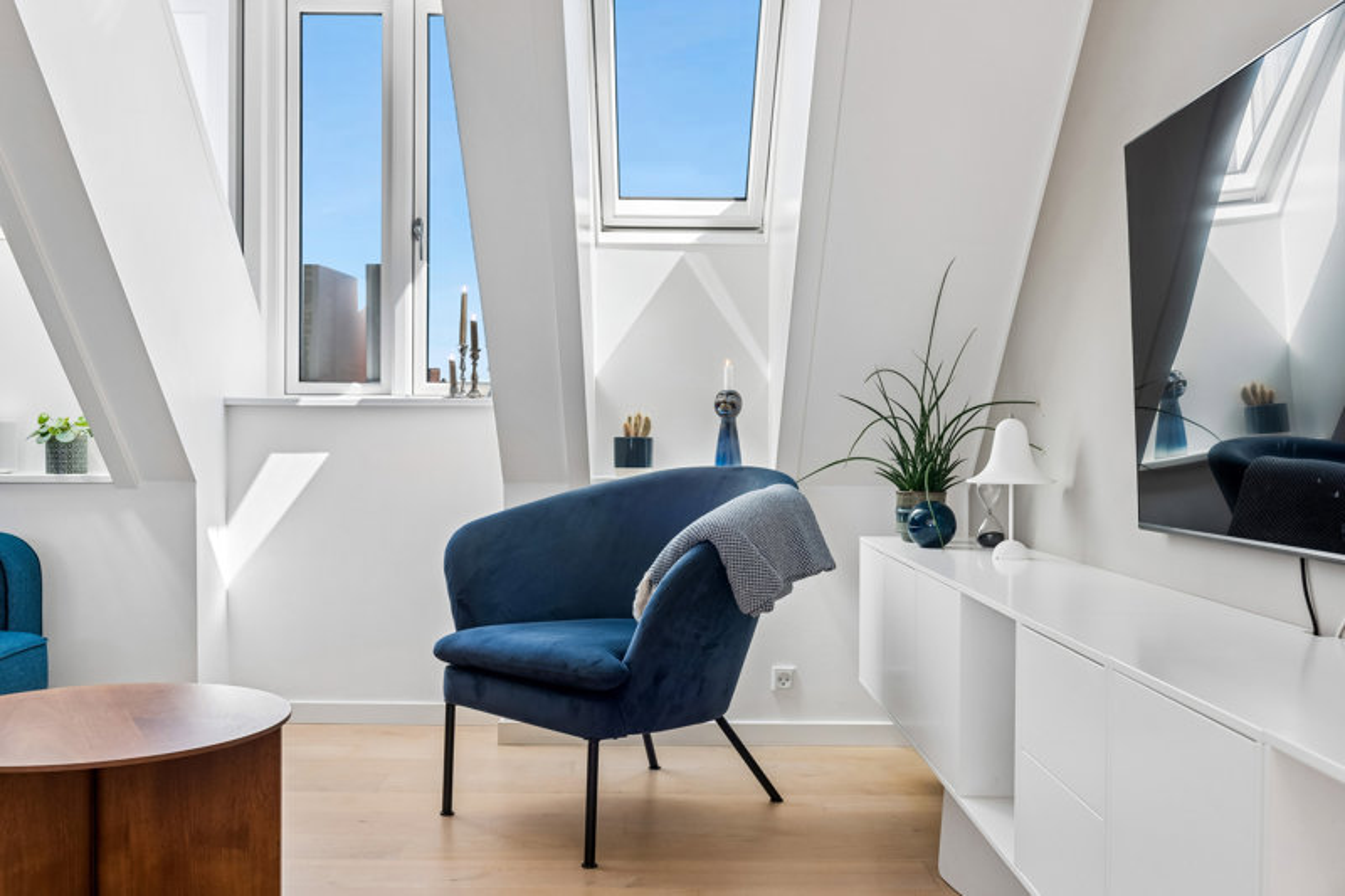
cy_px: 448
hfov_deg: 54.4
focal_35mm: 35
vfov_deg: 37.8
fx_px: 1307
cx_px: 672
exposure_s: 1/90
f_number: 11
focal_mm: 35
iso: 200
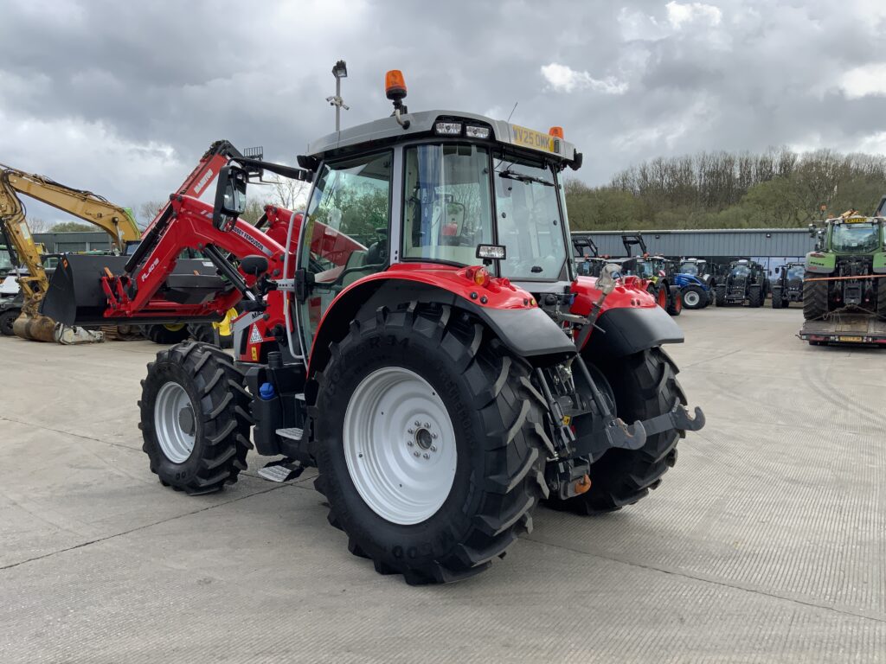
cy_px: 332
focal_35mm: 29
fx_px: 742
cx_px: 443
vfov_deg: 48.2
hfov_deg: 61.7
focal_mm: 3
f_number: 1.8
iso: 16
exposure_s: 1/556
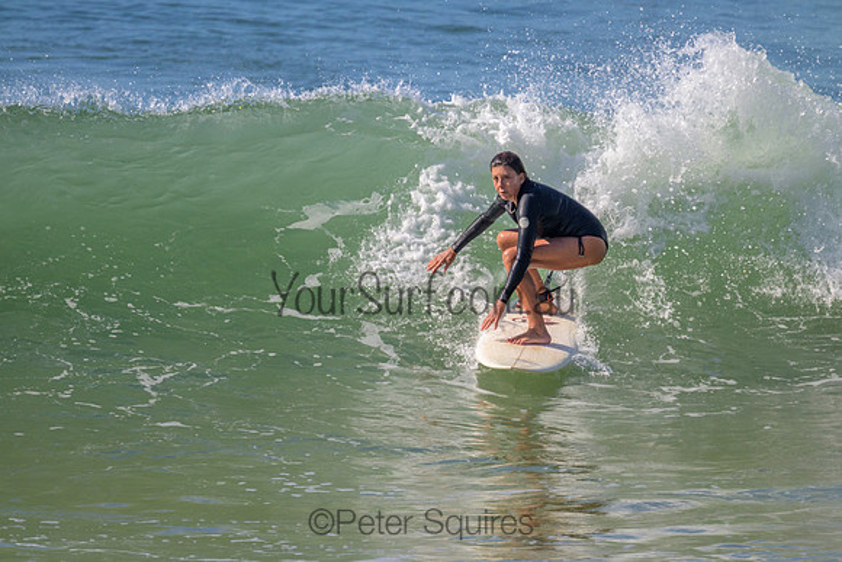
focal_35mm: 680
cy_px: 281
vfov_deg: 2.0
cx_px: 421
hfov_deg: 3.0
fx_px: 15907
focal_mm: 680
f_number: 11
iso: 640
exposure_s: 1/2000
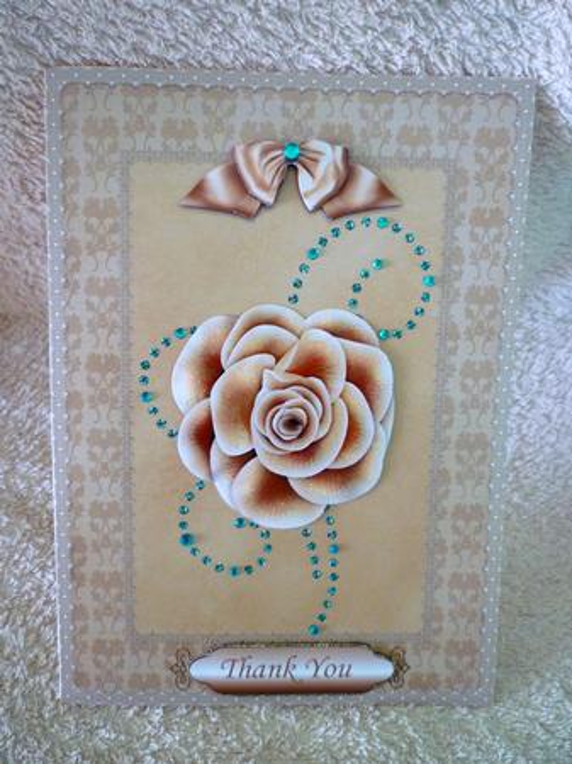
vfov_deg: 61.7
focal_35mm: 29
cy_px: 382
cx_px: 286
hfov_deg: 48.2
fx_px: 640
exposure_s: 1/30
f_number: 3.3
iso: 320
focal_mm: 5.2
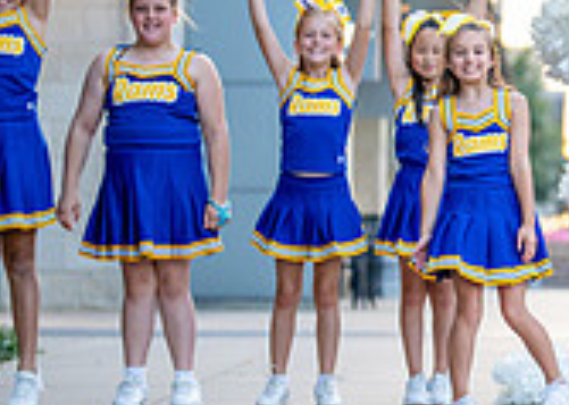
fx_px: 3019
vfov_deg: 7.7
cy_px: 207
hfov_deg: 10.6
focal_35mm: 187
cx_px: 608
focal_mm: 50
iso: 640
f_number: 1.2
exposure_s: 1/800
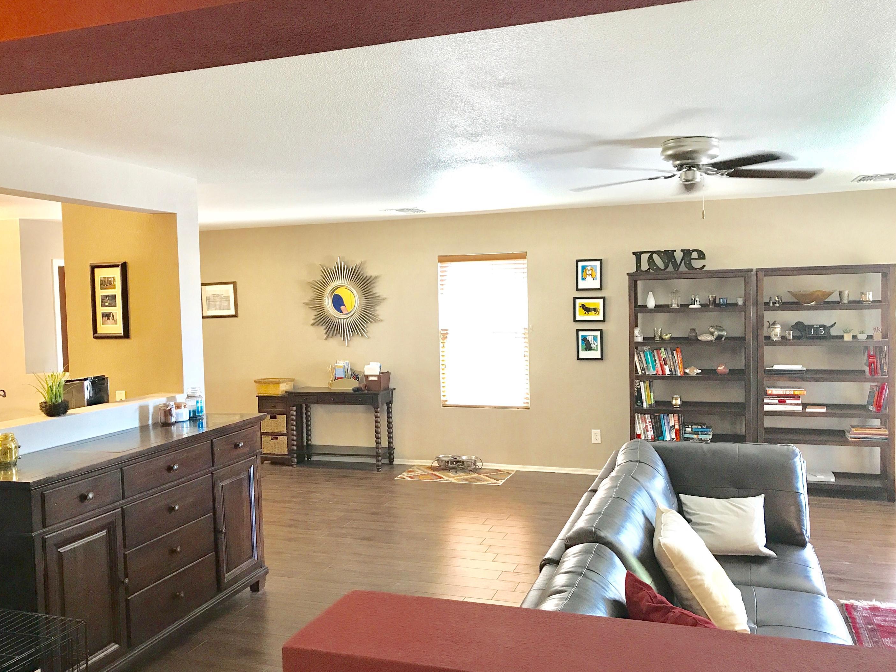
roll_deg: +1.9
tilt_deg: -2.7
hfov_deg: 60.0
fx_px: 777
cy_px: 333
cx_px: 433
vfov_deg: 46.8
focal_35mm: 30
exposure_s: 1/15
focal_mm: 3.99
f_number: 1.8
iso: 40
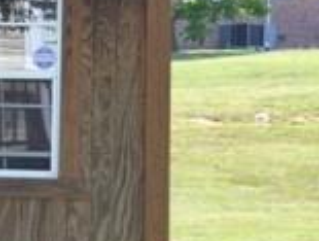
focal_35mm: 208
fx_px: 1921
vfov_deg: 7.2
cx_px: -338
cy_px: 116
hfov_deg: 8.9
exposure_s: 1/125
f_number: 5.6
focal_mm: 35
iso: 160
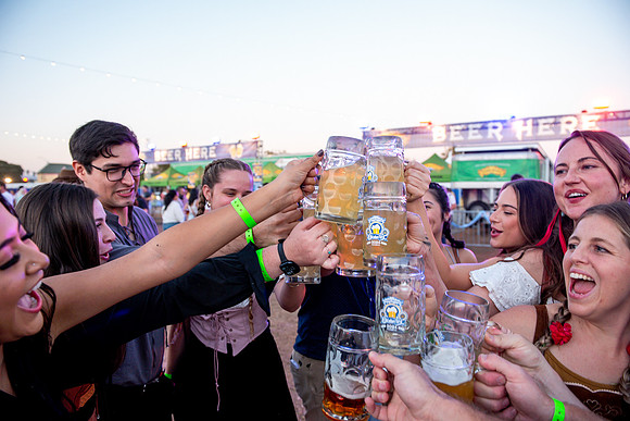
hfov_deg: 73.7
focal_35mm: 24
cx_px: 315
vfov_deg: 53.2
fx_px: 420
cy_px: 210
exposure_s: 1/160
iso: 1000
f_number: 4
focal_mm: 24
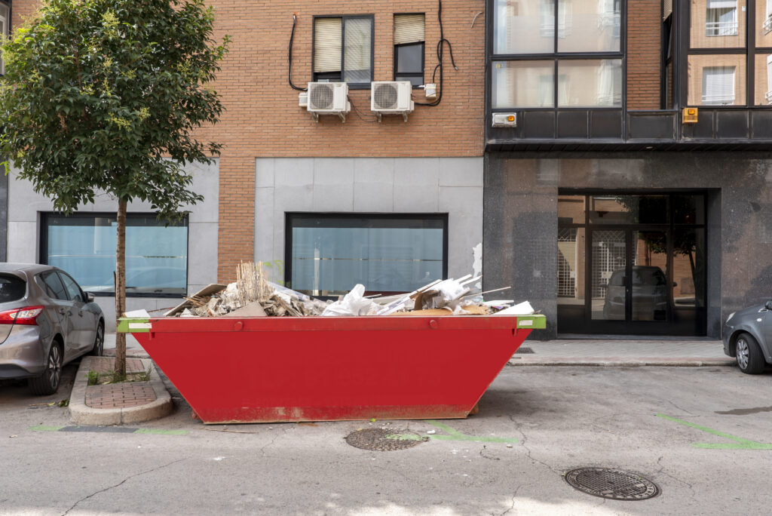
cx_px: 386
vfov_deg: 53.2
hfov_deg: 73.7
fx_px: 515
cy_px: 258
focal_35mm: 24
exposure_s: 1/125
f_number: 8
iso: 100
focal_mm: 24
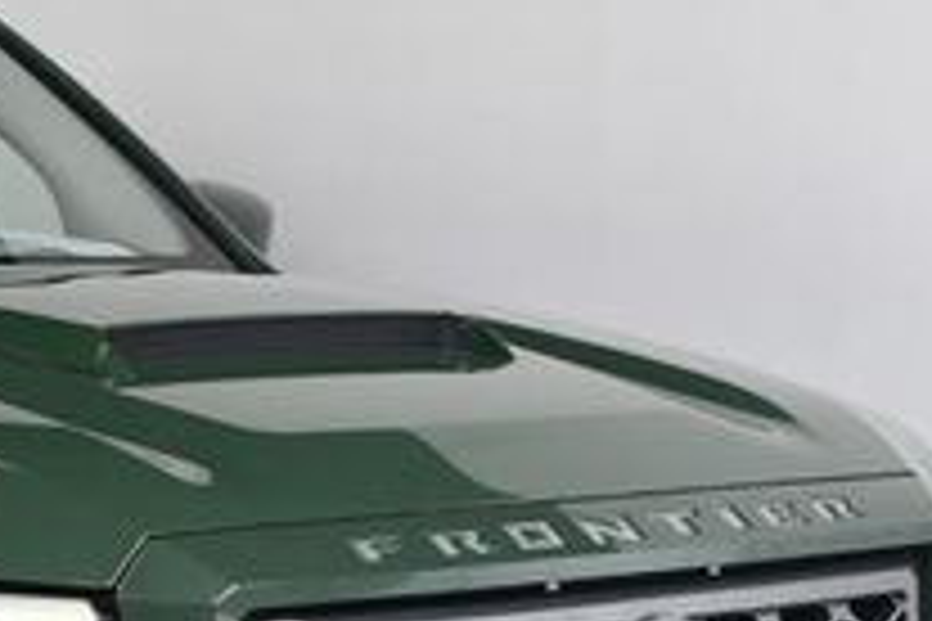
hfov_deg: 14.1
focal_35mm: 139
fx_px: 3598
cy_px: 684
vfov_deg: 9.8
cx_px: -320
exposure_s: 1/160
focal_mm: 30
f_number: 10
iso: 100
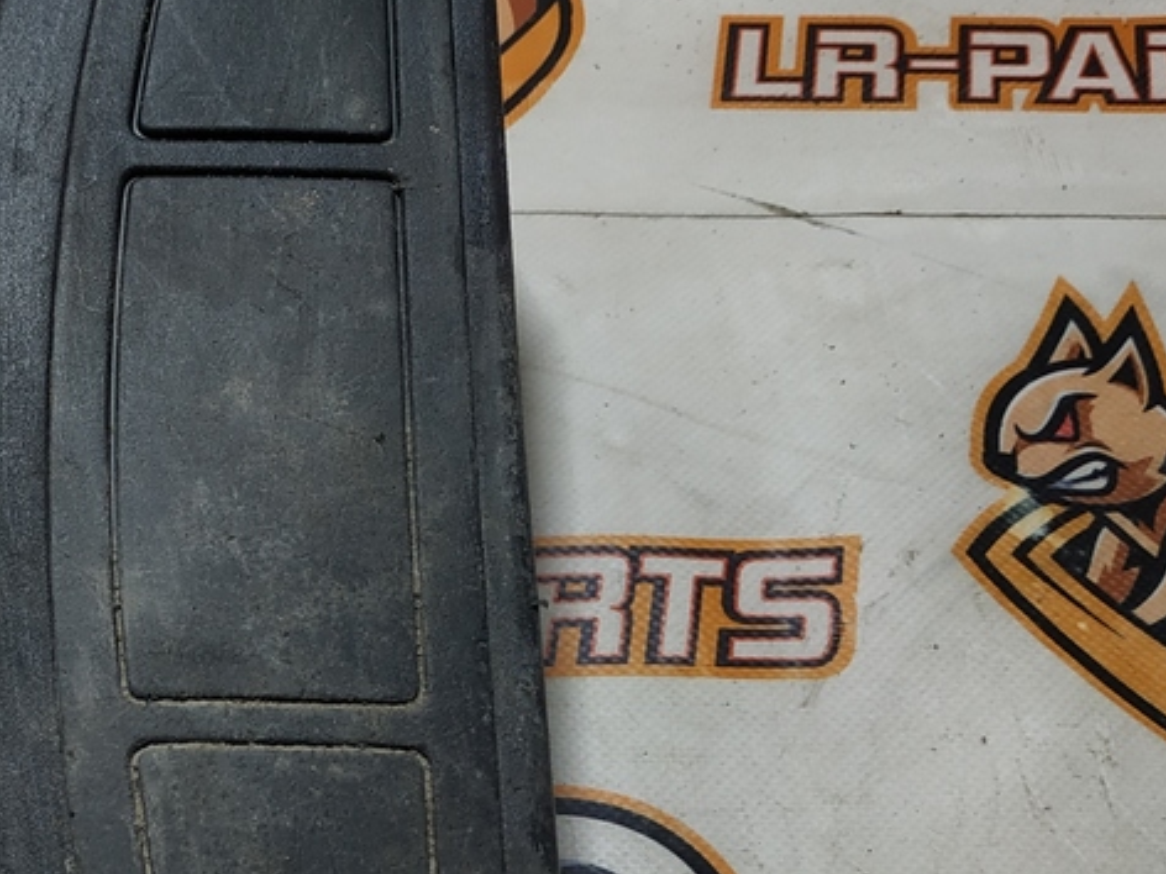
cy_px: 642
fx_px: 2055
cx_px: 96
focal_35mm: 61
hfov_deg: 30.2
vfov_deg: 23.8
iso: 160
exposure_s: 1/100
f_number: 1.9
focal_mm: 3.94
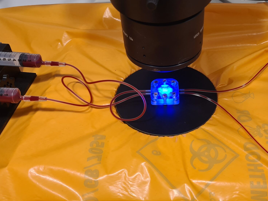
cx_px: 175
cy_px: 103
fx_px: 348
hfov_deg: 41.6
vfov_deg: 32.2
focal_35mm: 45
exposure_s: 1/50
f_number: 1.8
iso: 80
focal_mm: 5.4
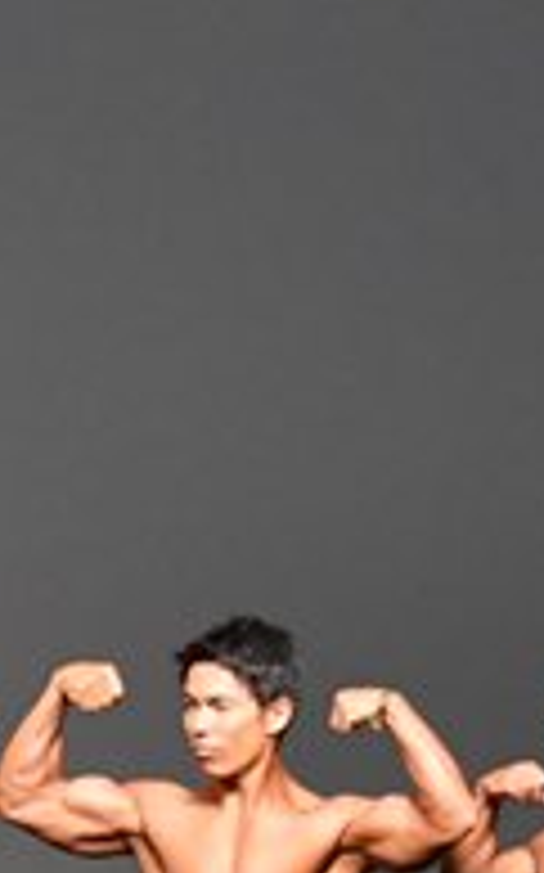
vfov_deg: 3.5
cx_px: -708
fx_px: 14230
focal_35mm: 599
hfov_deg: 2.2
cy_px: 1084
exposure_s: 1/400
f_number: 5.6
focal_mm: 98
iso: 4000
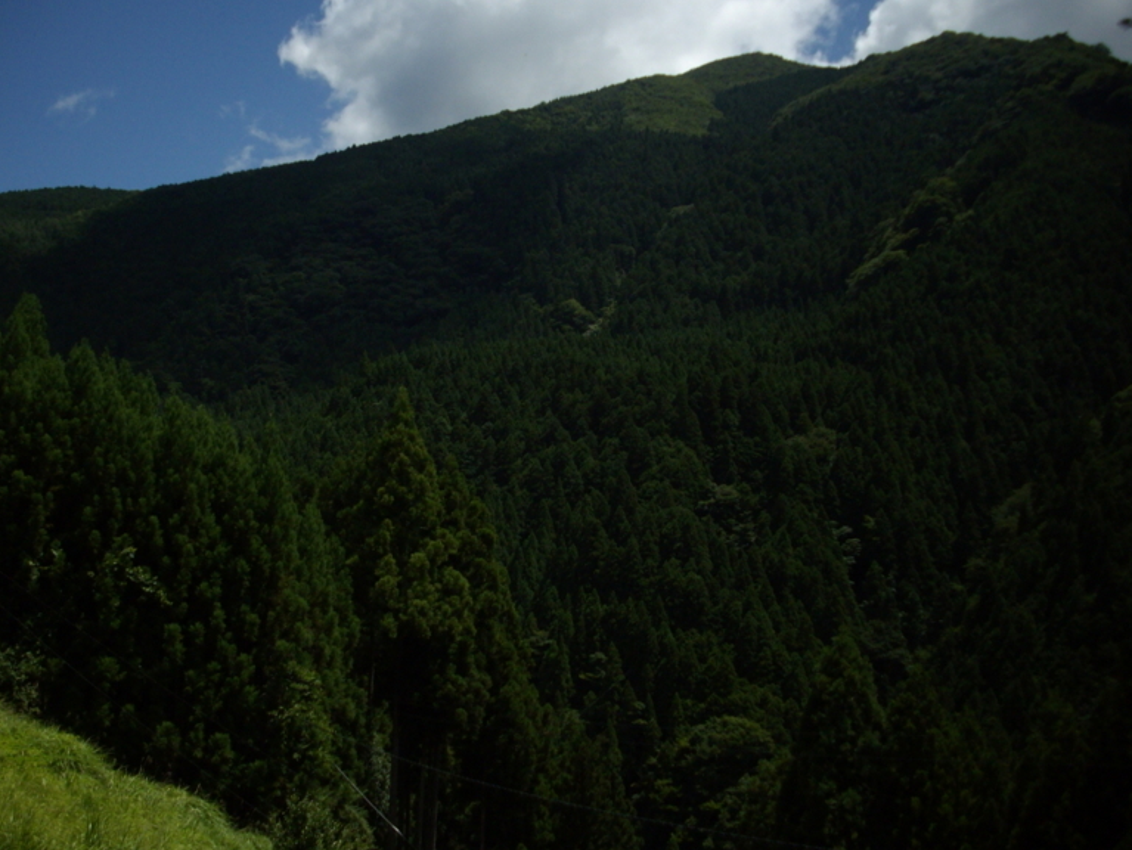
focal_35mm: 41
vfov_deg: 35.2
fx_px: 1341
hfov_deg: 45.7
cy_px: 397
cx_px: 515
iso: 80
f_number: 5.6
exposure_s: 1/640
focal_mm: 6.2
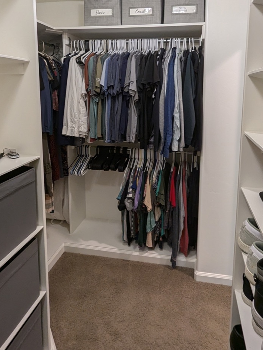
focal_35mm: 22
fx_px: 222
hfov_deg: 60.8
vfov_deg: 74.0
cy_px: 117
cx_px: 154
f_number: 2.2
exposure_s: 1/60
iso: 105
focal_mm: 1.95
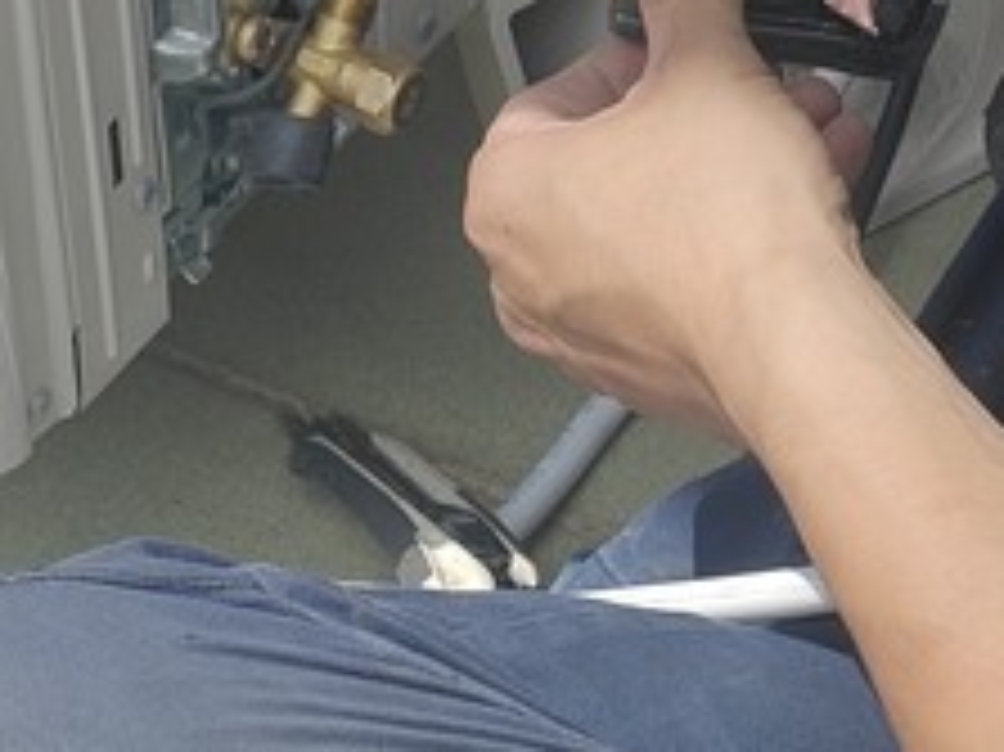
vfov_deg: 6.0
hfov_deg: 8.1
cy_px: -20
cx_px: 527
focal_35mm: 245
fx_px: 7102
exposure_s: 1/742
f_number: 2.6
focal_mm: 13.3
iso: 50
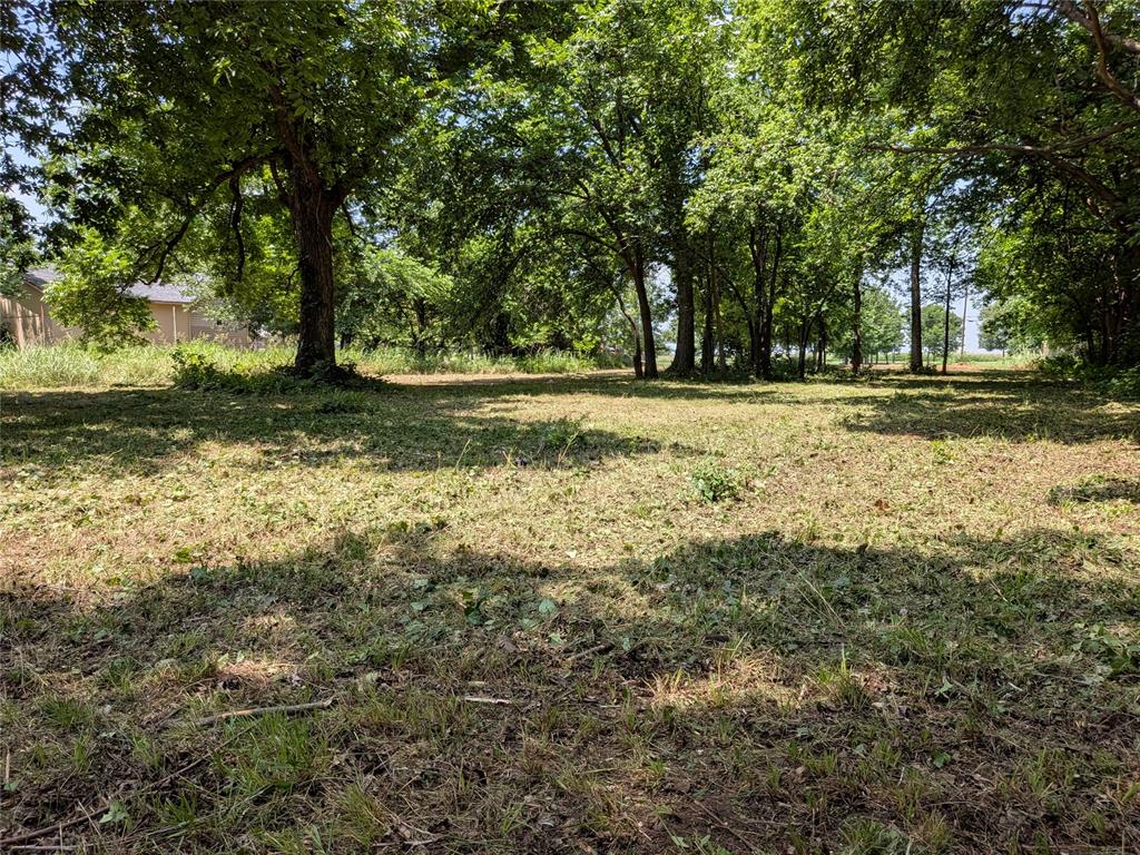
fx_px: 790
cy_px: 428
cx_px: 570
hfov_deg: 71.6
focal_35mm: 24
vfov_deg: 56.8
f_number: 1.7
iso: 30
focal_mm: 4.53
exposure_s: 1/685
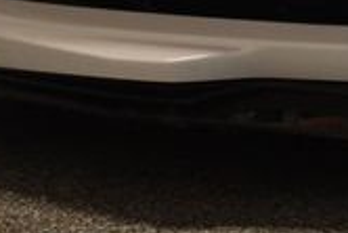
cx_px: 409
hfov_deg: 15.1
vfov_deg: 10.0
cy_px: -157
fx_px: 1267
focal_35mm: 131
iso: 800
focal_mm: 23
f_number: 3.8
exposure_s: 1/160
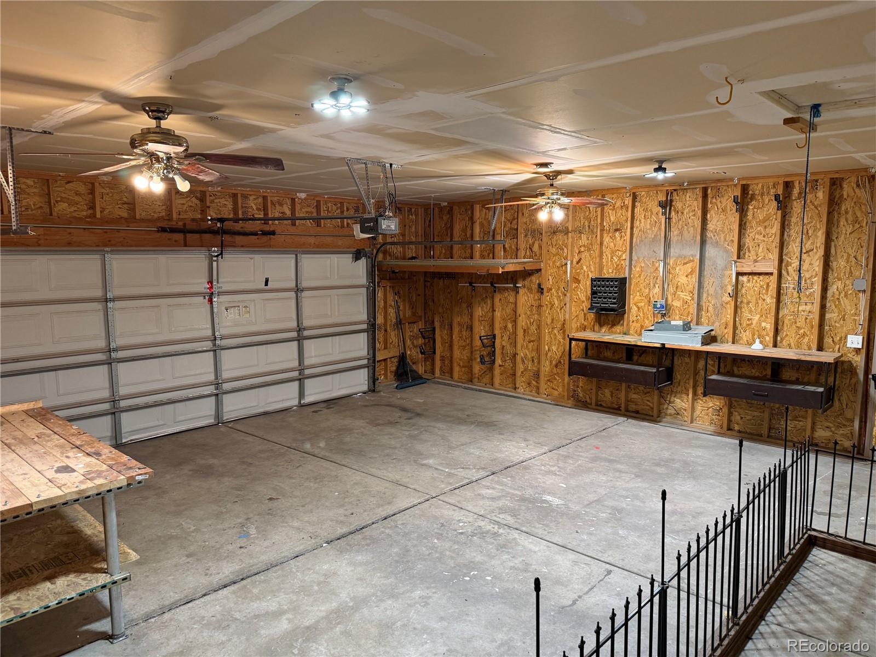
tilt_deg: -6.4
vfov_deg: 56.8
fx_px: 607
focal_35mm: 24
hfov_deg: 71.6
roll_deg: +0.4
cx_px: 438
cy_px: 328
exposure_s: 1/60
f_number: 1.78
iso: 200
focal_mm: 6.76
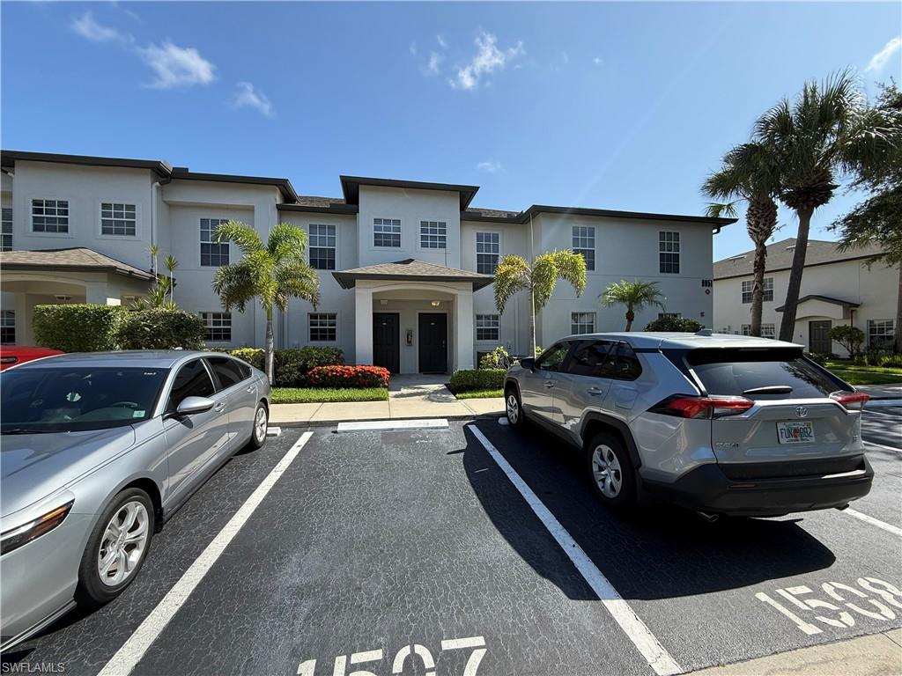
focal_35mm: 14
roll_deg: +0.4
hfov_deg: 102.1
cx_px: 451
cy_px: 338
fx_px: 365
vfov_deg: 85.7
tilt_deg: +0.2
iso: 50
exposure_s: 1/942
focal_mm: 2.22
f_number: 2.2
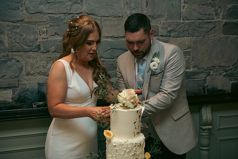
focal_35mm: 52
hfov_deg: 38.2
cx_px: 119
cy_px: 80
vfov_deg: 26.0
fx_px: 344
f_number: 3.5
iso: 800
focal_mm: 52
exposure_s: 1/160
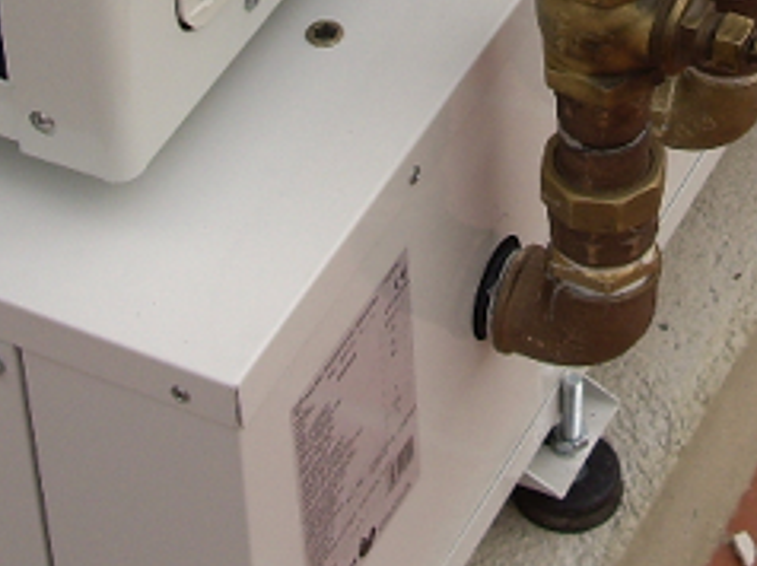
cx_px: 604
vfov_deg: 9.9
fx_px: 3146
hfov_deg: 13.7
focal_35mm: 144
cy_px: -313
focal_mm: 7.9
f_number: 5.6
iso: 50
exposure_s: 1/160
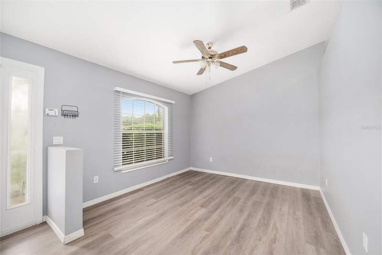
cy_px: 128
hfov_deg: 104.3
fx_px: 149
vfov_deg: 81.2
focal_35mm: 14
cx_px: 191
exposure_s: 1/5
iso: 400
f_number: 7.1
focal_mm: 14
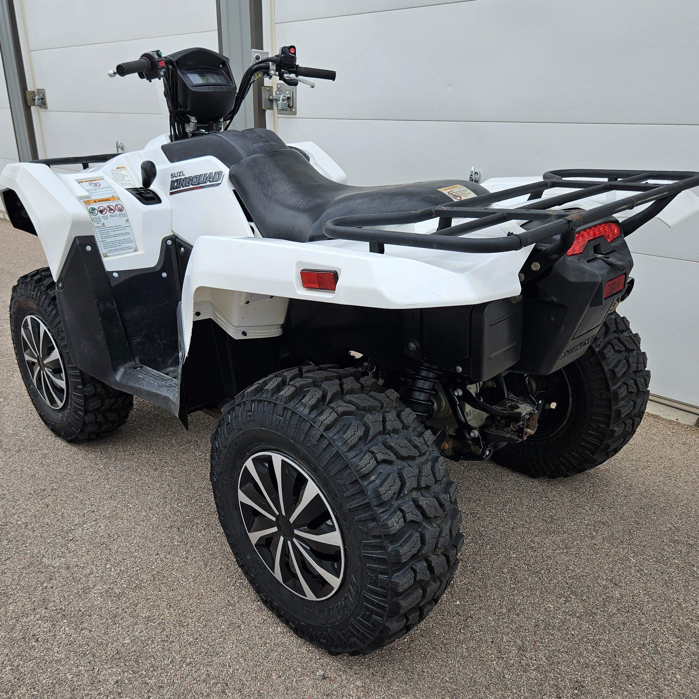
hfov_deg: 57.3
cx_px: 337
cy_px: 358
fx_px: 640
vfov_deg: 57.3
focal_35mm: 28
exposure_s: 1/965
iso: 25
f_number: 1.8
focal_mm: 5.4
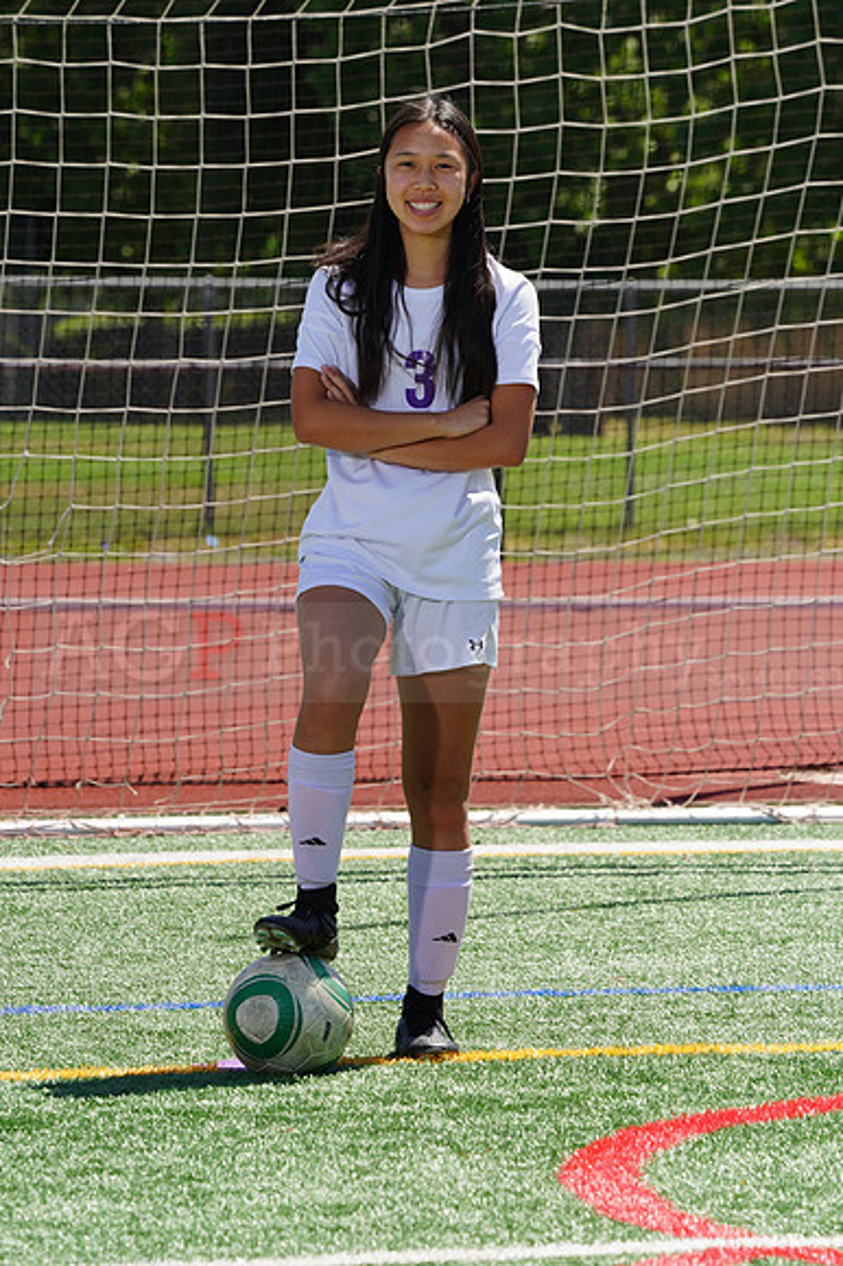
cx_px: 422
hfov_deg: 5.1
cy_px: 633
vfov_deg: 7.6
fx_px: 9530
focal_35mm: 271
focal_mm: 271
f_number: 13
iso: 200
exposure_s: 1/250
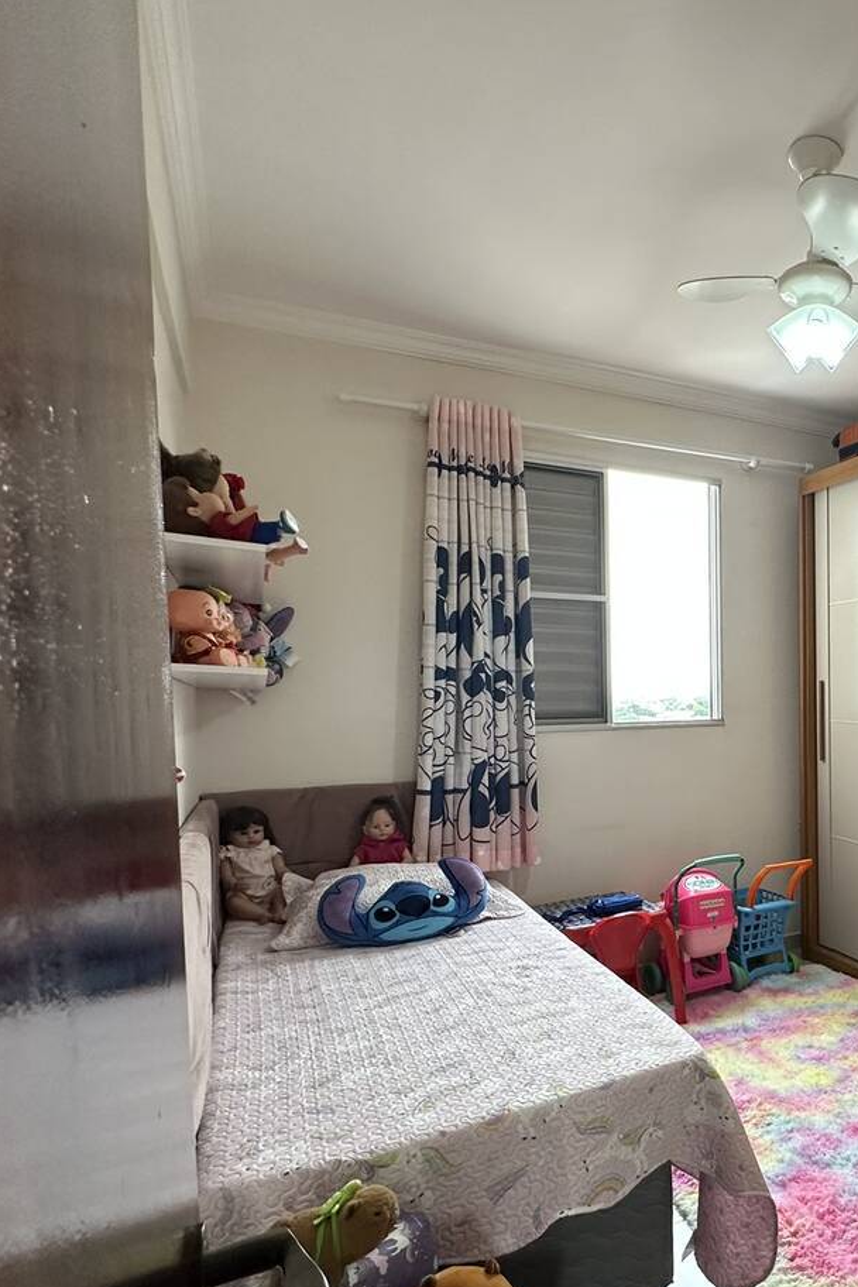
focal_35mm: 23
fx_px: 822
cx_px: 783
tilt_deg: -3.1
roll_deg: -0.1
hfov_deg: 48.8
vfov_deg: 75.7
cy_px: 727
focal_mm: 2.22
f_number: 2.2
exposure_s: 1/120
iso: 250
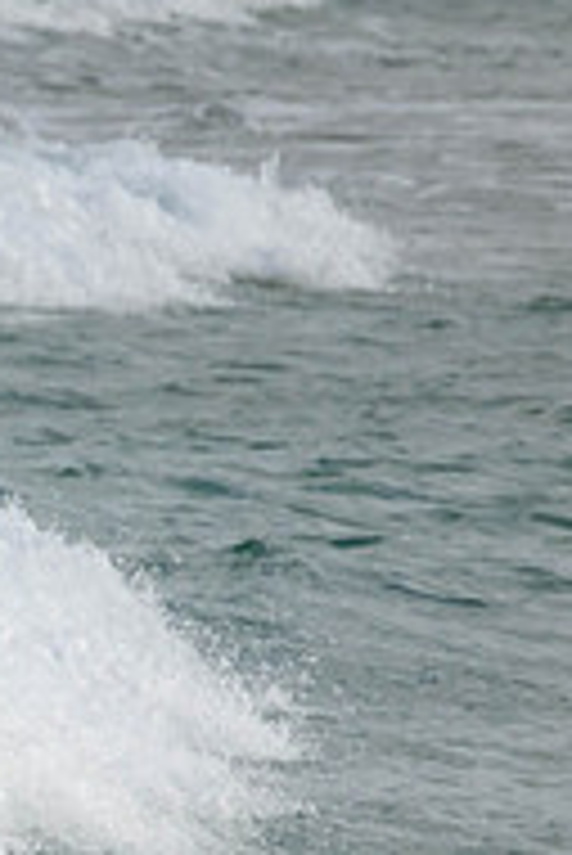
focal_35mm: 2612
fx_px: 62135
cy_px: 747
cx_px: -603
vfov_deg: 0.8
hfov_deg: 0.5
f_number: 11
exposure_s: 1/2000
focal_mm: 800
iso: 1000
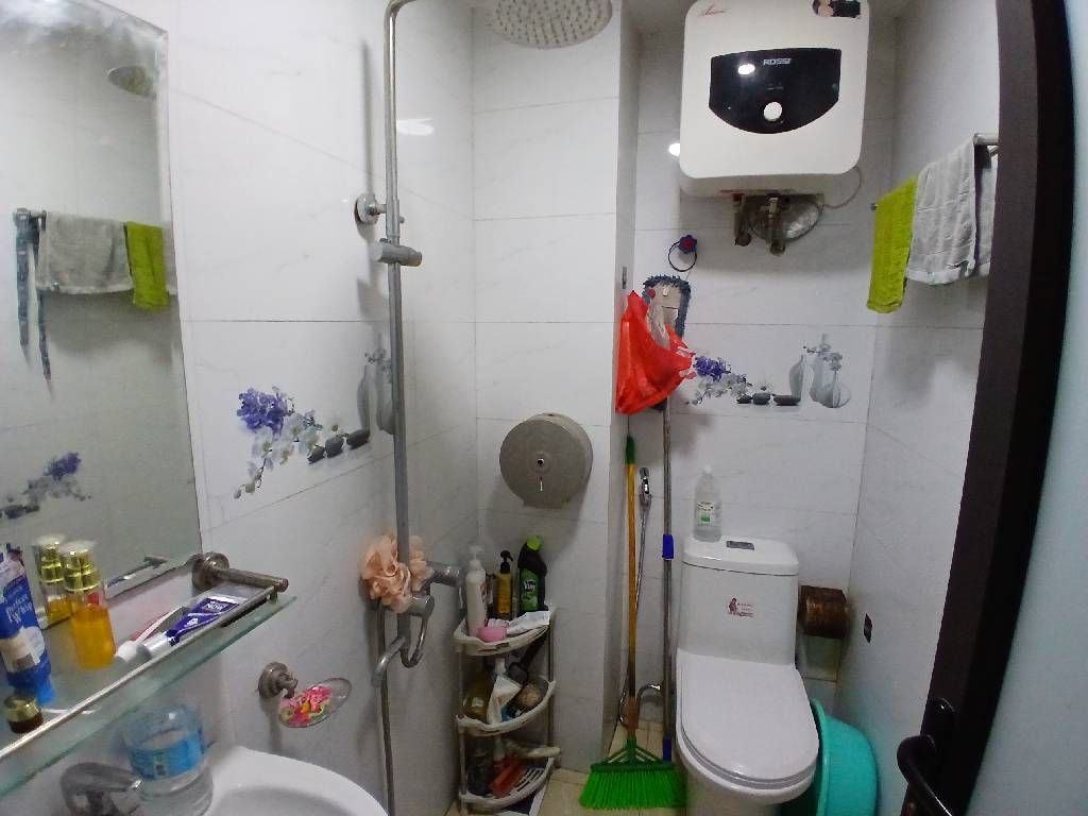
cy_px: 408
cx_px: 544
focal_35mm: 17
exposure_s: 1/33.3
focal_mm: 1.4
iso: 160
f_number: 2.2
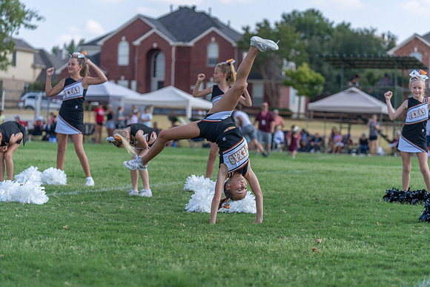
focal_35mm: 113
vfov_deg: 12.1
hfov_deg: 18.1
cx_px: 215
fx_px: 1350
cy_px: 144
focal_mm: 113
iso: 125
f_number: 3.5
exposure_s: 1/1000
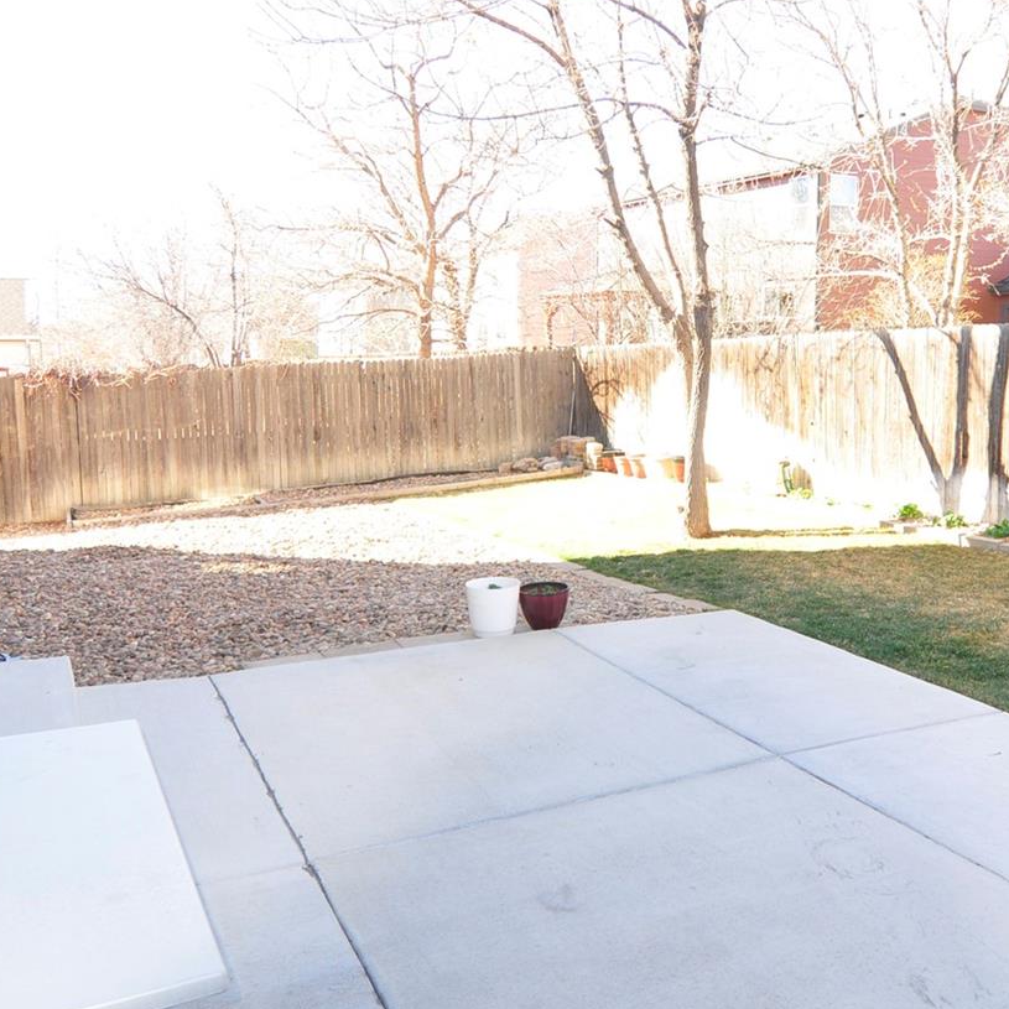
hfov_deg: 52.9
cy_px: 422
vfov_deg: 53.8
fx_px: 989
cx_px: 676
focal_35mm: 30
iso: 200
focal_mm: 12
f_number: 4
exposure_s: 1/160
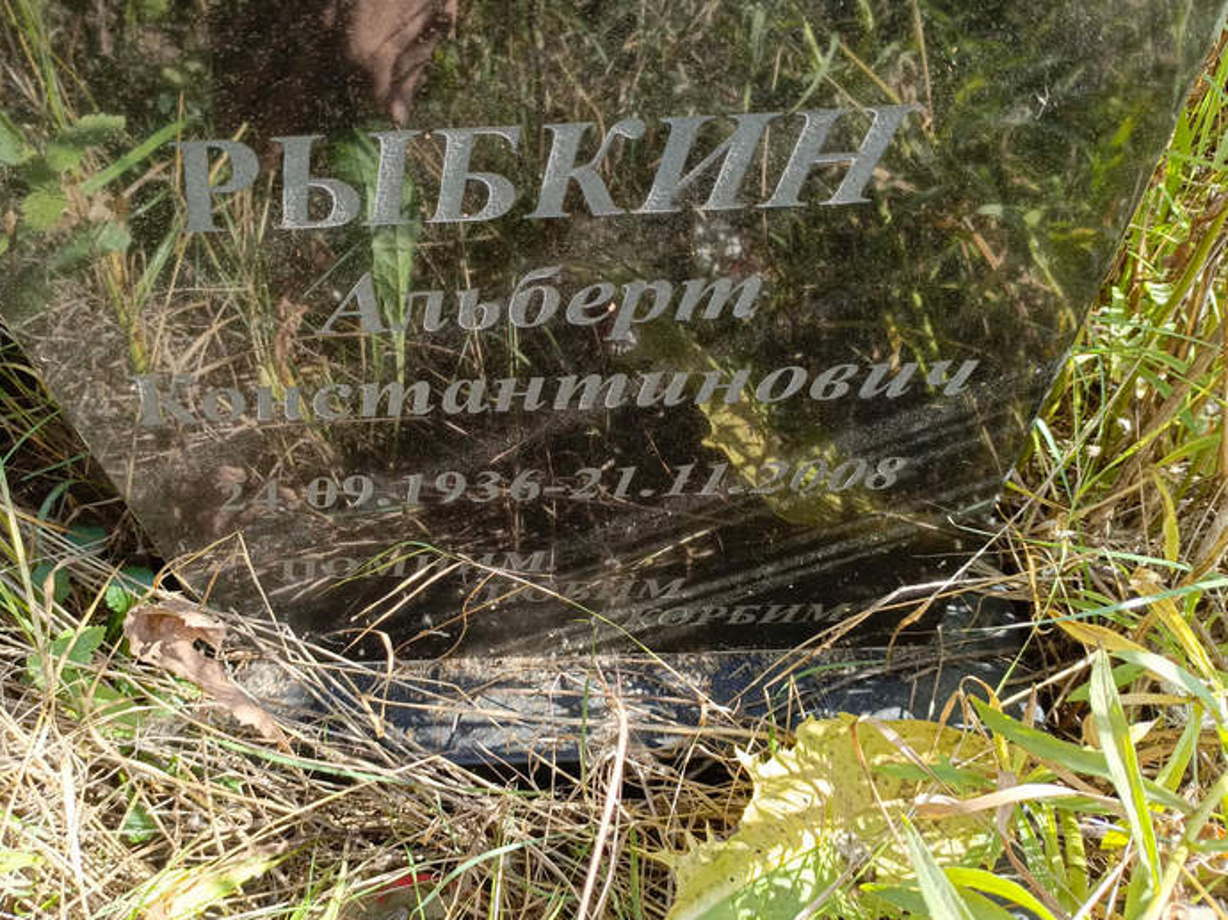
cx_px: 559
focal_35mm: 29
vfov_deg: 48.1
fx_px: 1028
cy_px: 406
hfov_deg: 61.6
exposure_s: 1/137
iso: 112
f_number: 1.69
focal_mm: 4.76
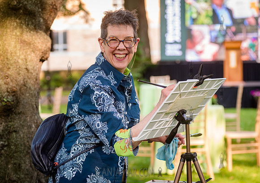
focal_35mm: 92
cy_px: 91
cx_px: 123
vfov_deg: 15.4
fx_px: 677
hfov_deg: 21.7
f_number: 4
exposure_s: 1/250
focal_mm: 86
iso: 500
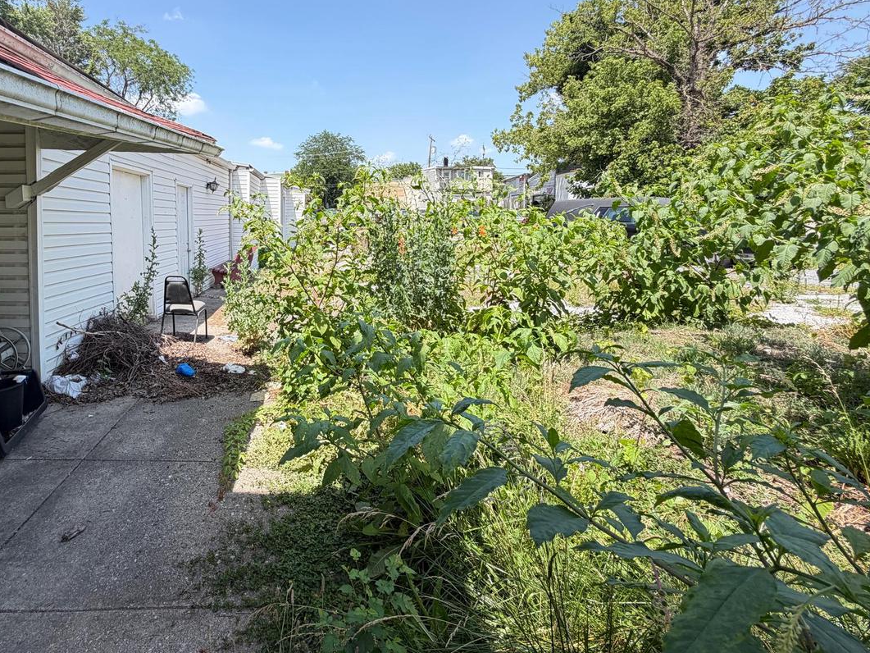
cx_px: 320
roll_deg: +0.3
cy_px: 244
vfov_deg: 67.6
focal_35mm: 19
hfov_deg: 82.8
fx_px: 478
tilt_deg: -4.3
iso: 50
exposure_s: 1/502
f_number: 2.2
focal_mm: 2.22
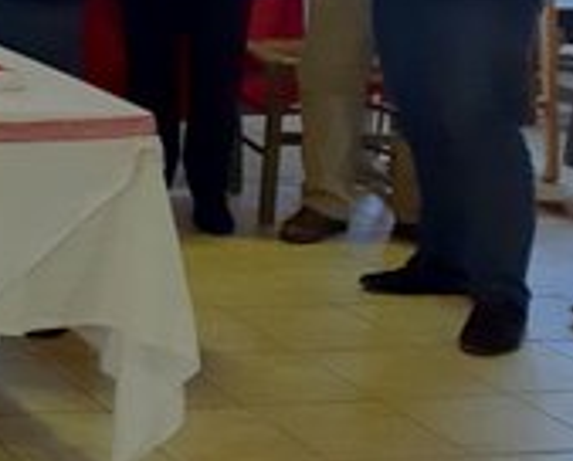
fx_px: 1904
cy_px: -190
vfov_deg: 13.2
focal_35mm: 112
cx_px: -620
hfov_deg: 14.0
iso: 40
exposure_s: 1/103
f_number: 1.7
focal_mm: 3.93
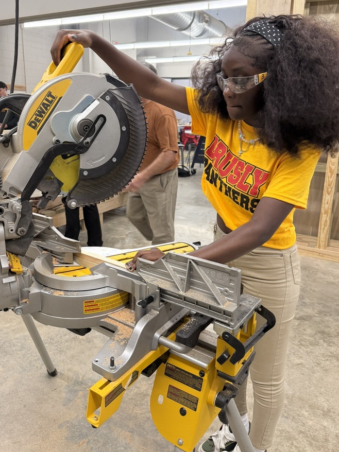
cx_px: 157
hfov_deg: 49.7
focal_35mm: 28
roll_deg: -1.3
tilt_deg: -13.6
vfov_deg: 63.3
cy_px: 204
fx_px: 366
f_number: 1.78
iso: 200
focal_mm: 6.76
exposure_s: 1/121
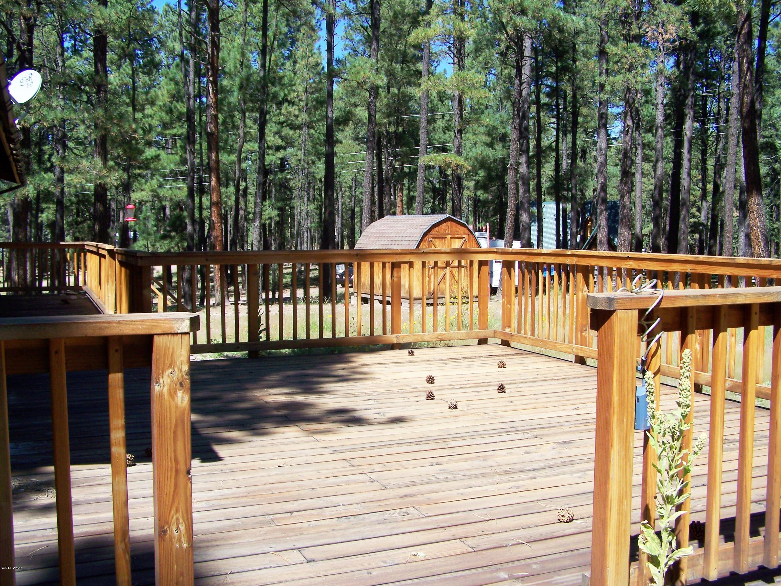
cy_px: 293
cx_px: 390
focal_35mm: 38
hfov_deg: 49.0
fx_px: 857
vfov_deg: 37.7
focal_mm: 6.3
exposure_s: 1/320
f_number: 4
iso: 64
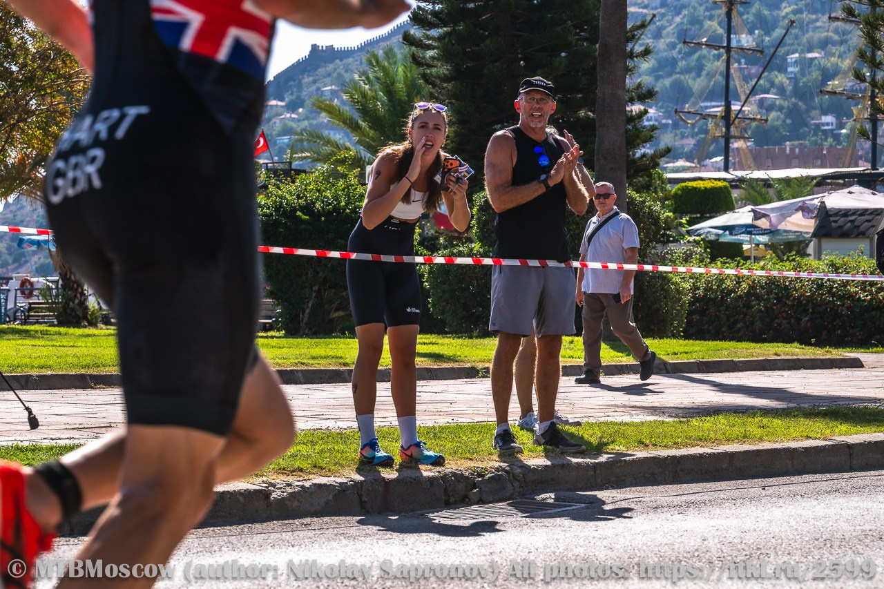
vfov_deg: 13.0
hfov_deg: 19.5
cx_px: 442
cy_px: 294
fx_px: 2578
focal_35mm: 105
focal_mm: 105
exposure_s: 1/1000
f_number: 8
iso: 250
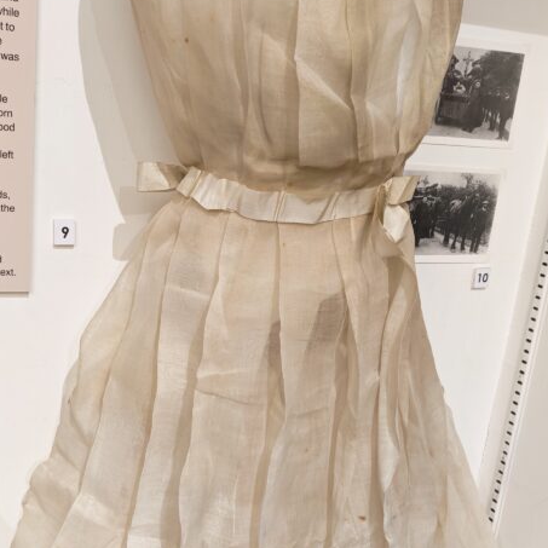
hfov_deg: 36.7
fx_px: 824
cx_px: 229
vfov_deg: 36.5
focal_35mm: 46
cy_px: 350
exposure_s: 1/50
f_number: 1.6
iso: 200
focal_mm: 5.4
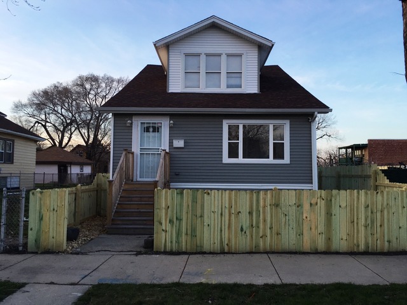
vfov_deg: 48.2
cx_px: 204
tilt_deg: +5.3
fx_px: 341
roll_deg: -0.6
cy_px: 152
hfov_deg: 61.7
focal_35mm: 29
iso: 40
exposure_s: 1/120
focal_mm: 4.15
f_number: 2.2
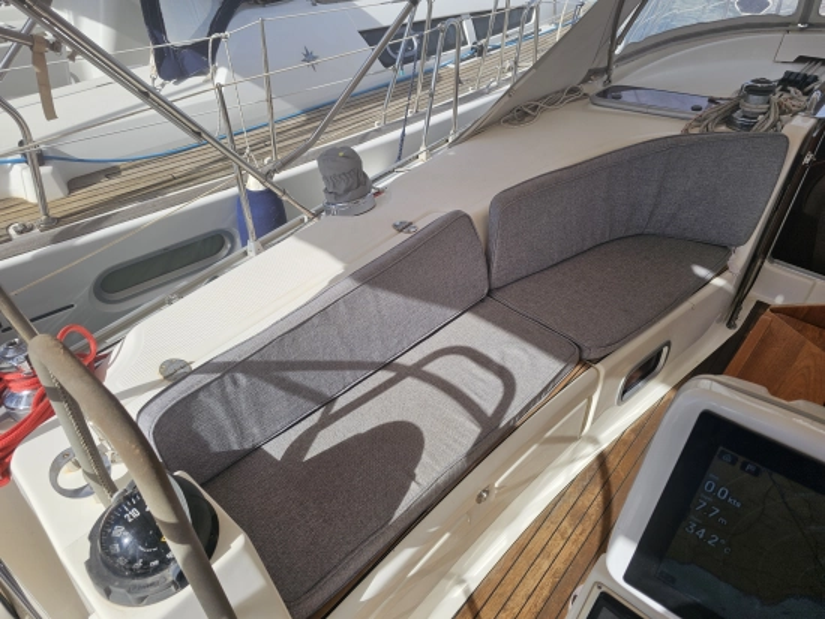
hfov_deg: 73.9
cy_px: 310
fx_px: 548
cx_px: 412
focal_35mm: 23
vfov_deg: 58.9
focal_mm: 6.3
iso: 10
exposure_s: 1/864
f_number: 1.7
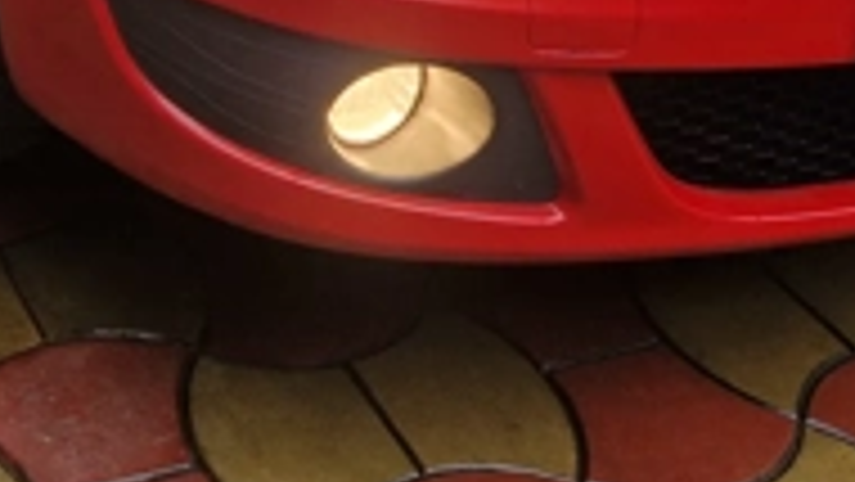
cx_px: 261
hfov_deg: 26.6
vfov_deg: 13.4
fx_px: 1792
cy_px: -441
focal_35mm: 79
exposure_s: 1/180
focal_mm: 5.4
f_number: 1.8
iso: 50
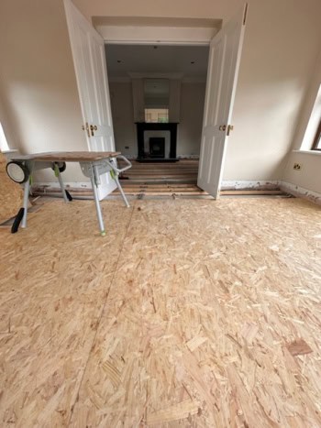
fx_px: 173
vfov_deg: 102.1
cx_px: 160
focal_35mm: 14
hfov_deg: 85.6
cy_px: 214
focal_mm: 2.2
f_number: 2.2
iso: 50
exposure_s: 1/99
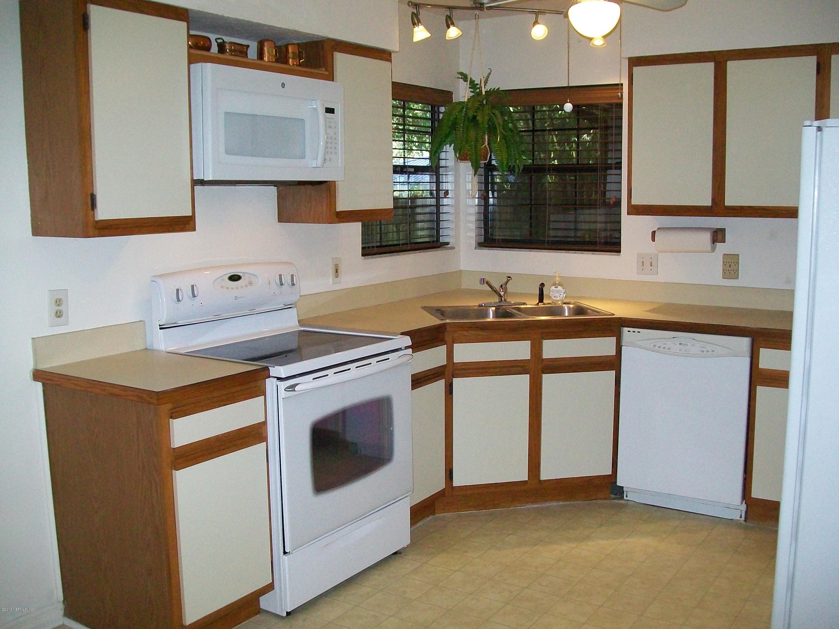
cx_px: 420
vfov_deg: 39.7
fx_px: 873
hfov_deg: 51.4
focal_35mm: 36
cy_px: 314
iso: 200
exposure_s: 1/125
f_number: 2.7
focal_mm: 6
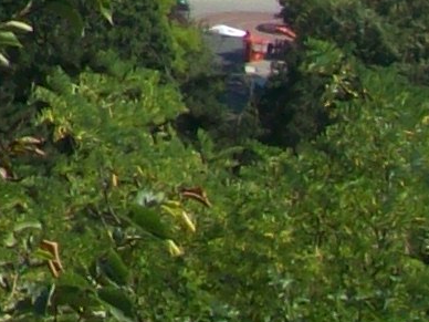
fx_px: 3272
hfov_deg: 6.4
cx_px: -1138
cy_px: -607
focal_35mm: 264
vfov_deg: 5.3
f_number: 4.8
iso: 80
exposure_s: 1/631
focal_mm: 6
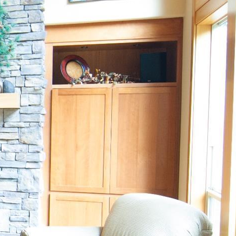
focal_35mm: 65
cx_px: -118
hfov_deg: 22.0
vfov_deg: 26.4
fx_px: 501
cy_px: 139
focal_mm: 16
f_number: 4
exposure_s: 1/25
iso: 400
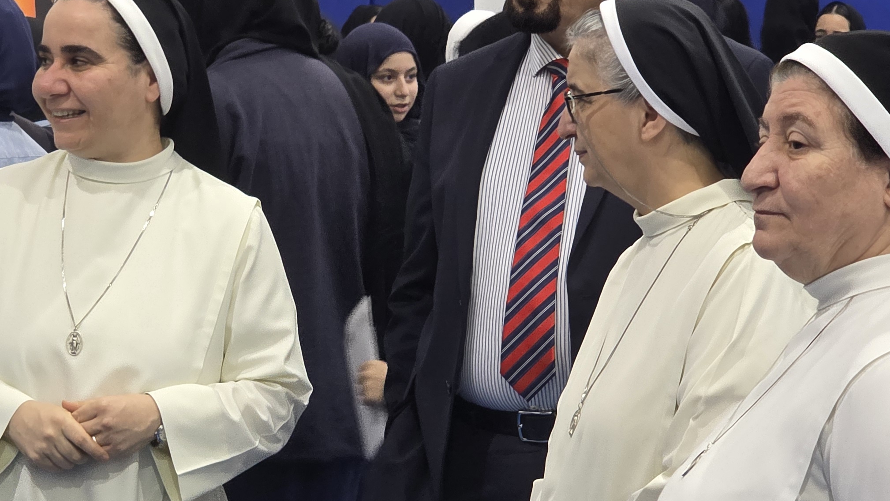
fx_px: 3516
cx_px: 176
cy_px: 384
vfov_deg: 8.1
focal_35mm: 149
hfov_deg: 14.3
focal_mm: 7.9
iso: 250
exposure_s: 1/50
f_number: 2.4
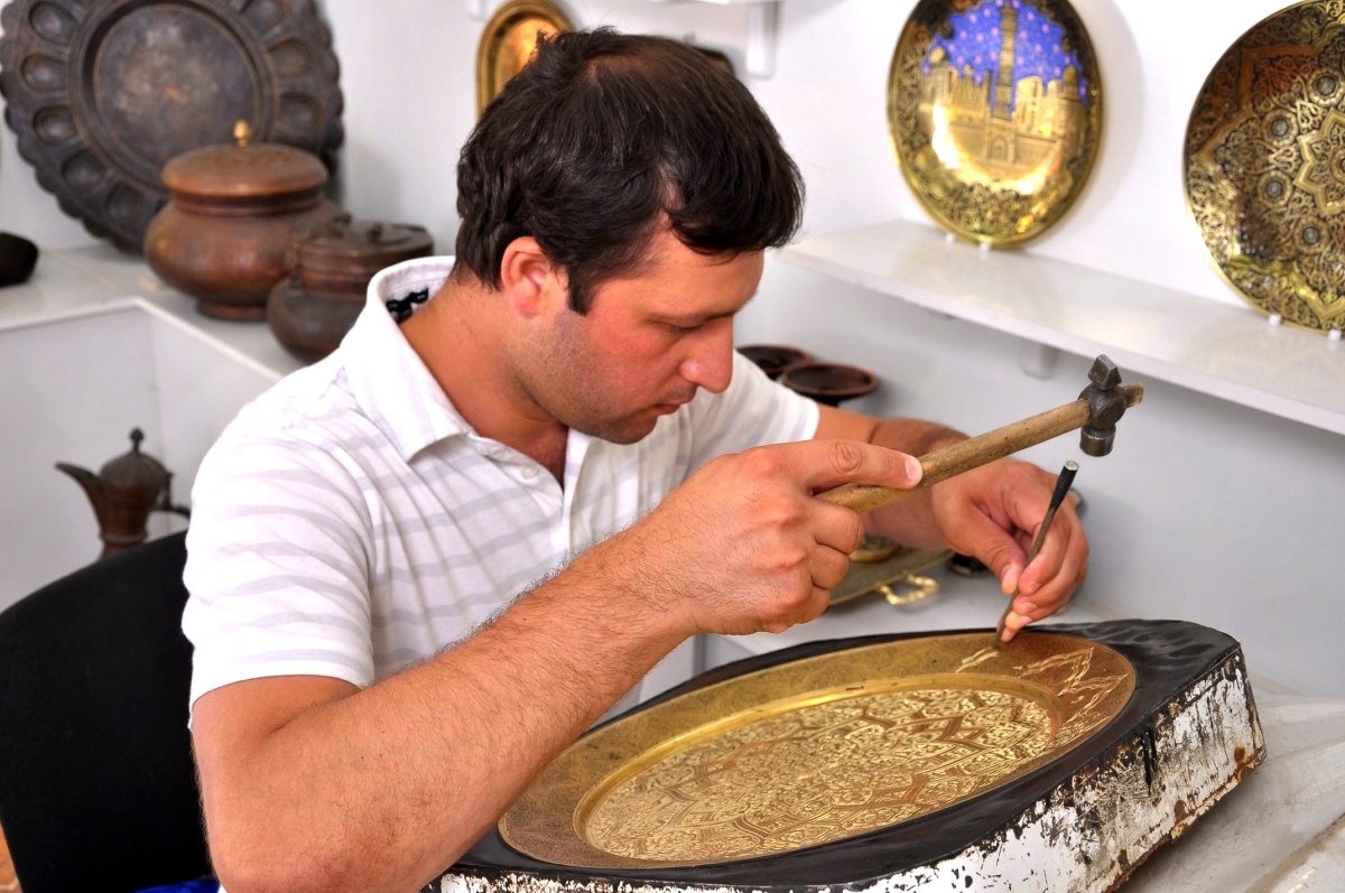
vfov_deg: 29.8
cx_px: 672
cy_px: 446
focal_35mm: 45
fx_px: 1679
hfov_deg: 43.7
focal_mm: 30
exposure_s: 1/100
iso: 200
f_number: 5.6
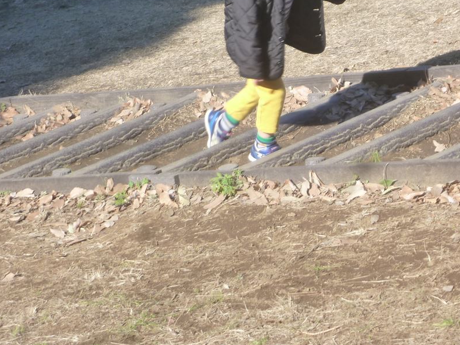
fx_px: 2578
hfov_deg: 10.2
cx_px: 294
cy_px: 103
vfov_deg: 7.7
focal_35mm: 194
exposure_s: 1/125
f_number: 5.8
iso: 125
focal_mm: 21.3
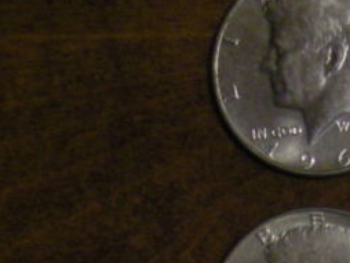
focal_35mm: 299
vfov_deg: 4.9
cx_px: 674
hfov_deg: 6.4
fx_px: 3026
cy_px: 421
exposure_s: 1/61.1
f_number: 3.9
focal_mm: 12.3
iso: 217
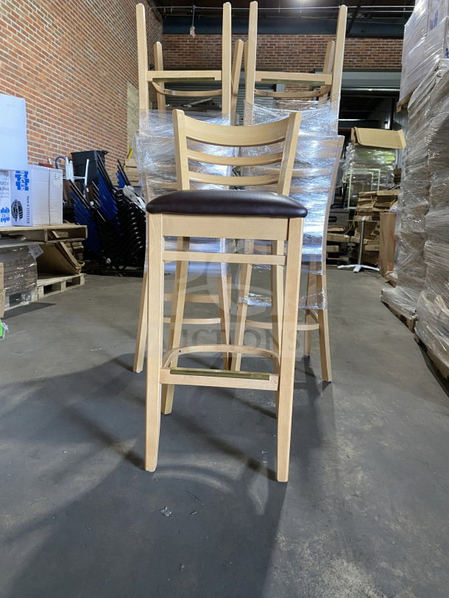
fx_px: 450
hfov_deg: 53.1
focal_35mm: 26
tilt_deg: -9.3
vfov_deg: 67.3
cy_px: 299
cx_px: 224
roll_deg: -2.4
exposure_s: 1/60
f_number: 1.8
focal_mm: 4.25
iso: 250
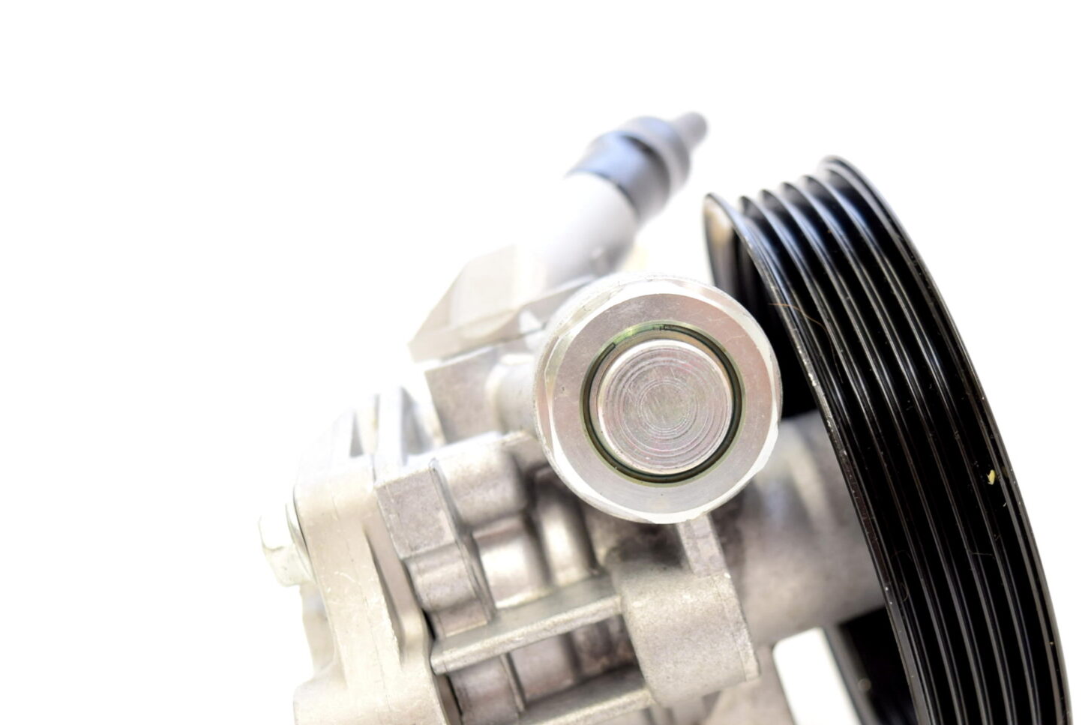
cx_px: 626
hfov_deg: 38.8
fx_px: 1538
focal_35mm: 51
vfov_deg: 26.3
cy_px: 501
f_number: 5
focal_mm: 24
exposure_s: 1/100
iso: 400
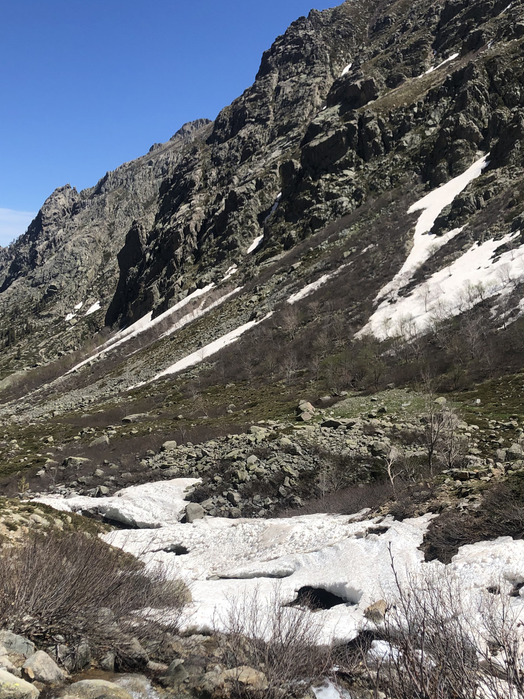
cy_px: 430
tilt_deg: -9.9
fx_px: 767
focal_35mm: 38
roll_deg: -1.2
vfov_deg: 48.6
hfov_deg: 37.7
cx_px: 269
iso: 20
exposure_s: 1/2667
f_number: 1.8
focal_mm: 4
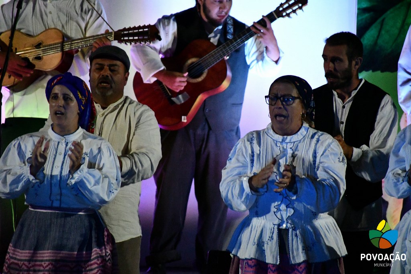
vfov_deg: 3.4
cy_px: 137
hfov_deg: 5.1
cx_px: 206
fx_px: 4622
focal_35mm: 405
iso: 12800
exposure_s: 1/200
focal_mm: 270
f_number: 6
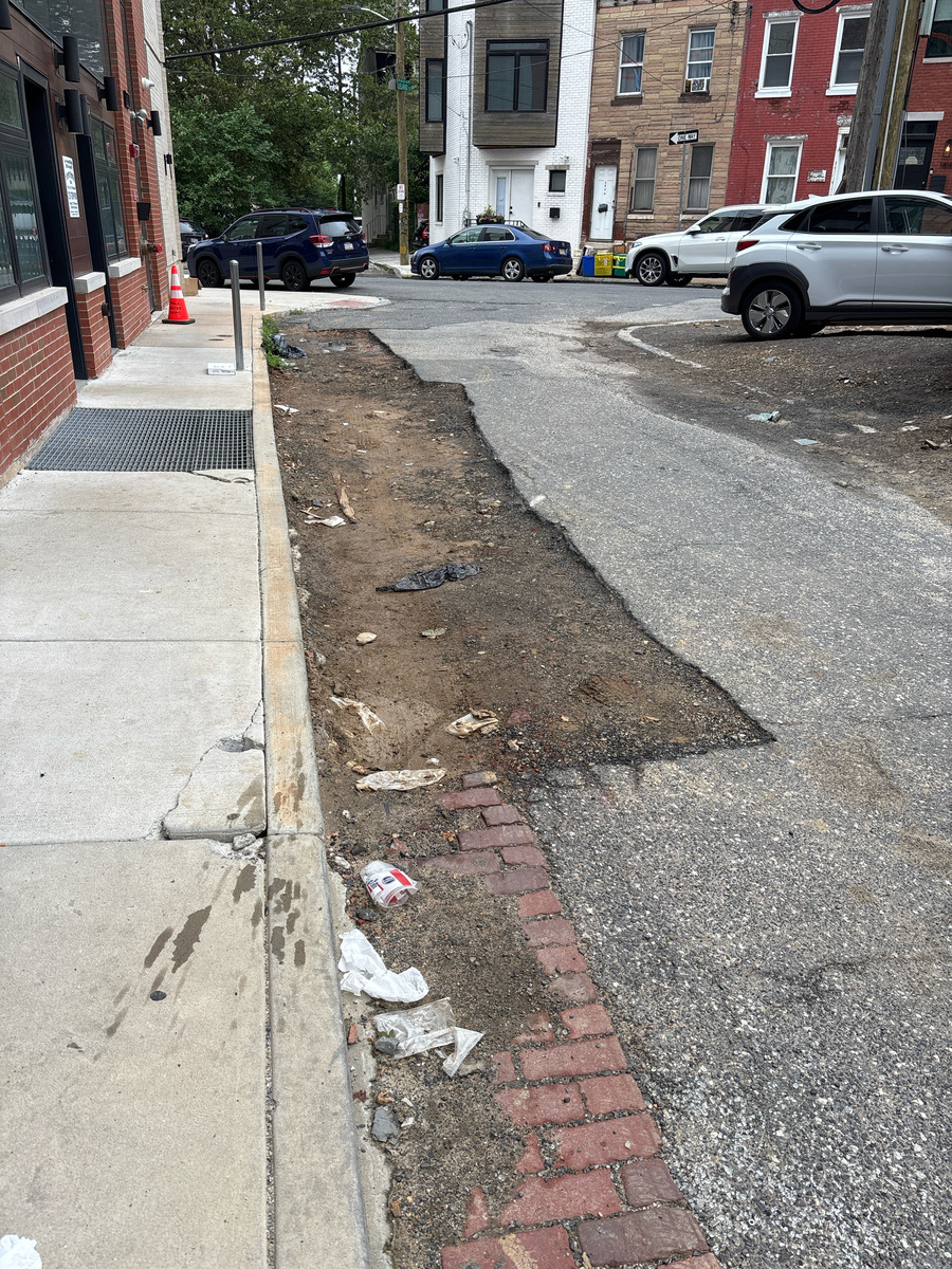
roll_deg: -2.5
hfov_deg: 53.1
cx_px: 476
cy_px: 634
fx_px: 953
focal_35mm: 26
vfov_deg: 67.3
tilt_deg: -22.6
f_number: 1.6
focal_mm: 5.96
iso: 40
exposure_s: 1/192
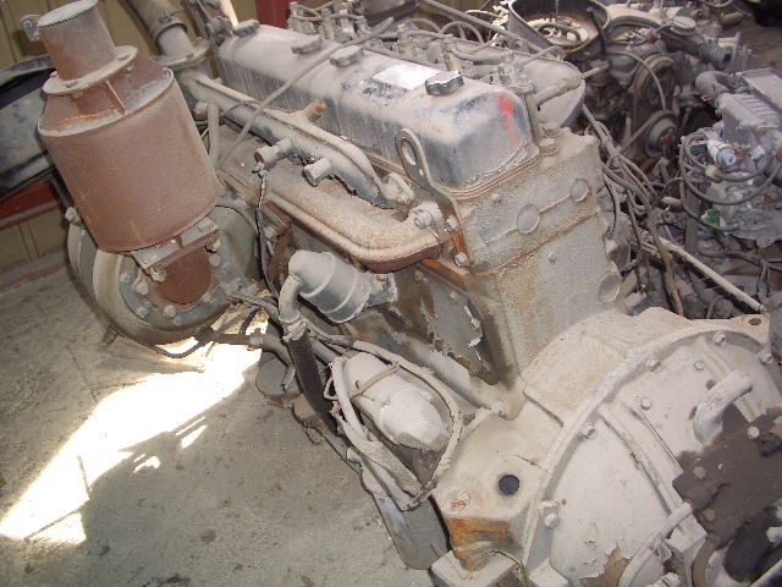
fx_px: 926
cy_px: 294
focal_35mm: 41
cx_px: 391
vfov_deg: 35.1
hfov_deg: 45.8
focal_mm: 6.8
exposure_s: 1/60
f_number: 2.8
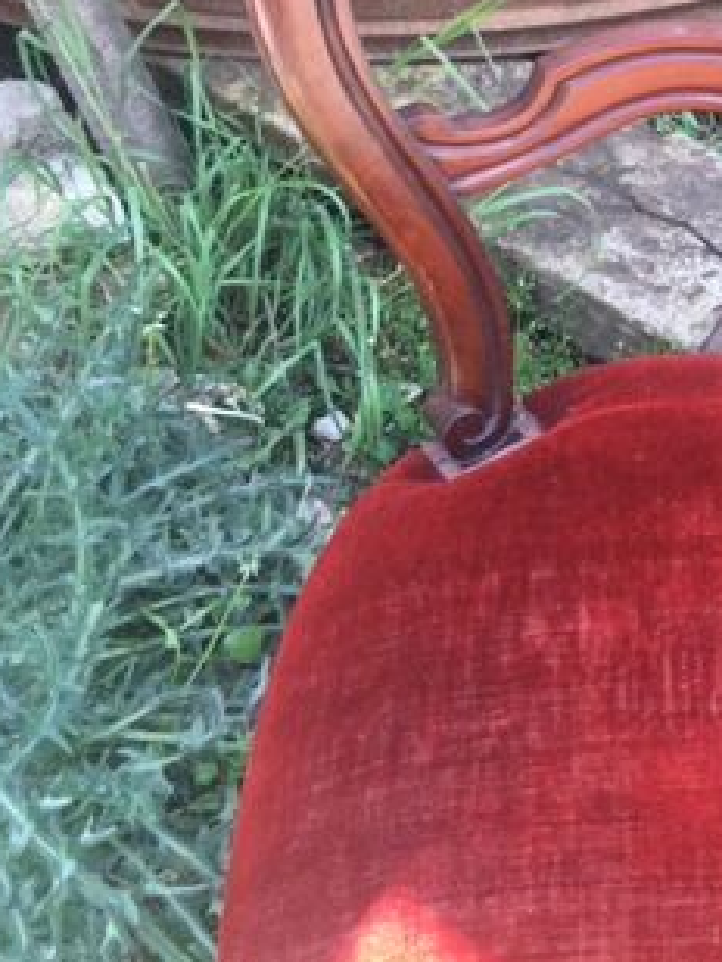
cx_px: 706
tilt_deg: -51.8
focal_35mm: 60
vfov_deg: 31.6
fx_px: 1667
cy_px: 237
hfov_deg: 23.5
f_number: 2.2
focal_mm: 4.15
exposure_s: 1/100
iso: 40
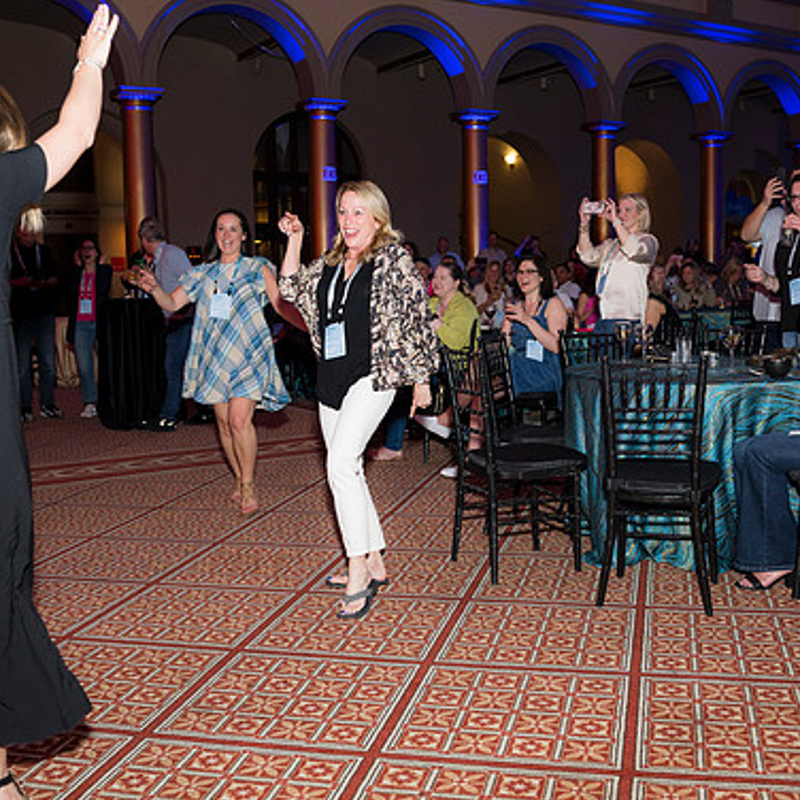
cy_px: 405
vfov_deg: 43.9
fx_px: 994
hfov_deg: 43.8
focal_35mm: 38
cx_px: 438
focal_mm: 28
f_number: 4
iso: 800
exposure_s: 1/100
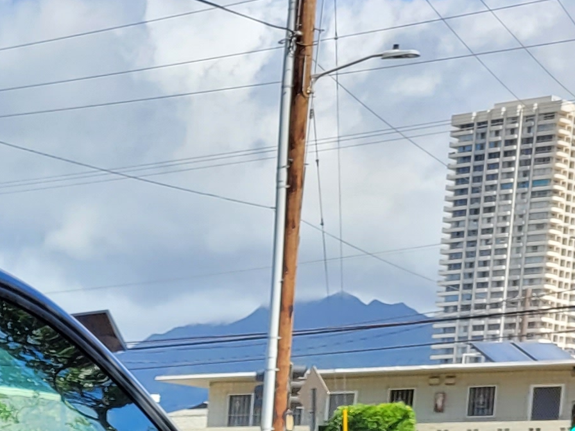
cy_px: 742
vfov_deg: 11.8
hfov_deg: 13.8
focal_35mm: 117
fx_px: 1943
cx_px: -643
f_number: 1.8
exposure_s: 1/1114
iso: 40
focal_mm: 5.4
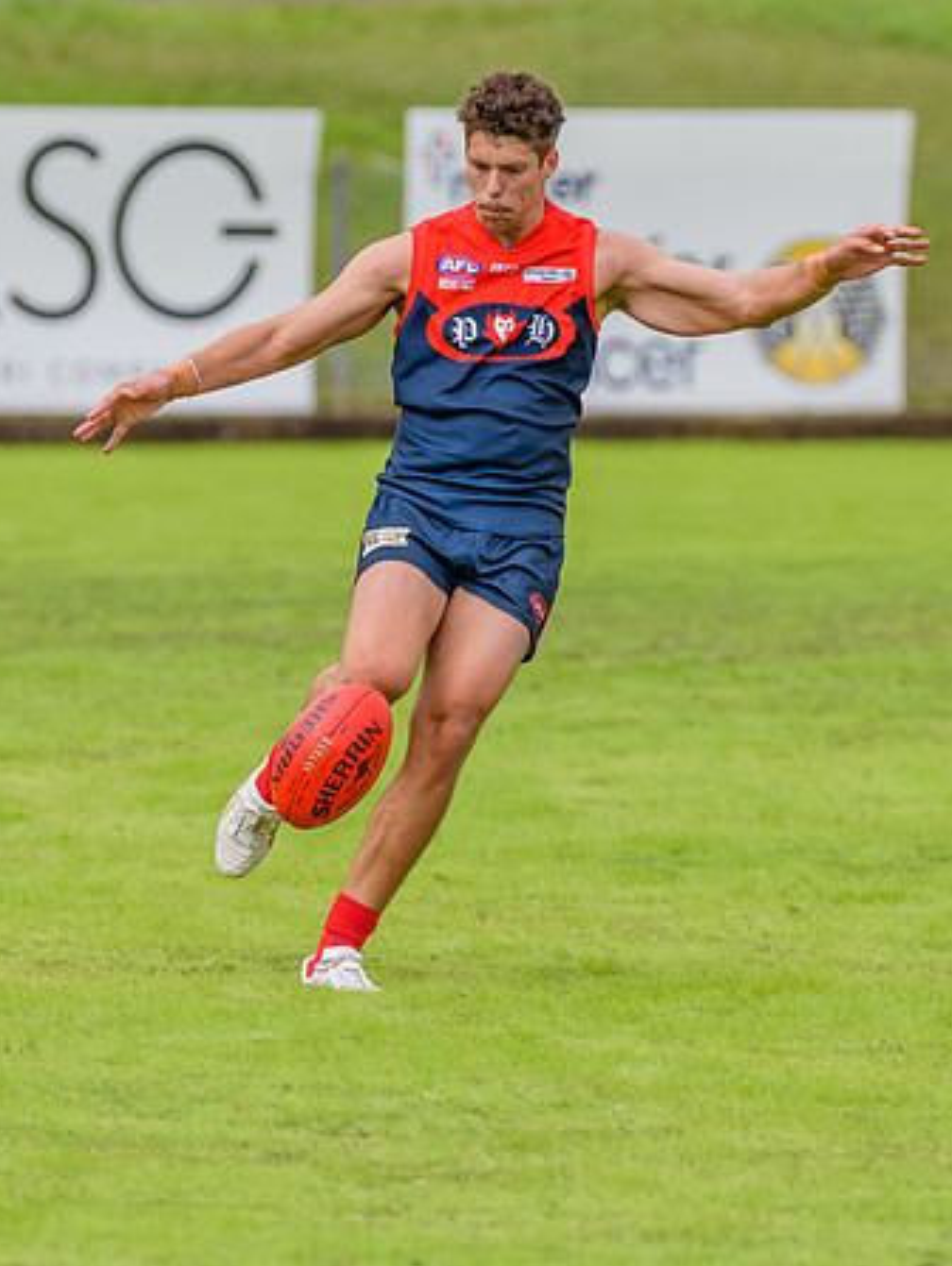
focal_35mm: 787
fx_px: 28817
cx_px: 522
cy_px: 616
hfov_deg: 1.9
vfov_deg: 2.5
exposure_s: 1/1600
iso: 800
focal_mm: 400
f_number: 8
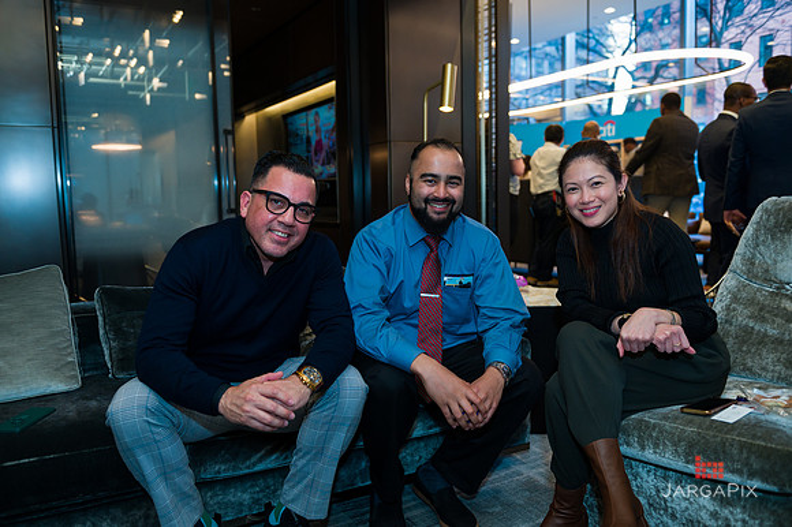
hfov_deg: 63.7
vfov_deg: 44.9
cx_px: 396
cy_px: 264
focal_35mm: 29
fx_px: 638
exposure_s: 1/200
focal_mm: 29
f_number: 4
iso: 500
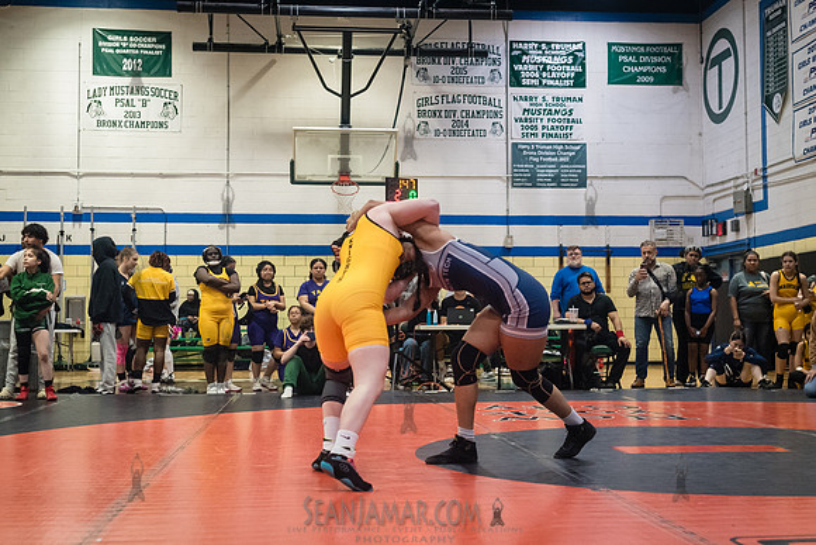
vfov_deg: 28.1
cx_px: 408
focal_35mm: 48
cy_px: 273
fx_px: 1089
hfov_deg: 41.1
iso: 5000
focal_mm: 35
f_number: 3.2
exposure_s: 1/400
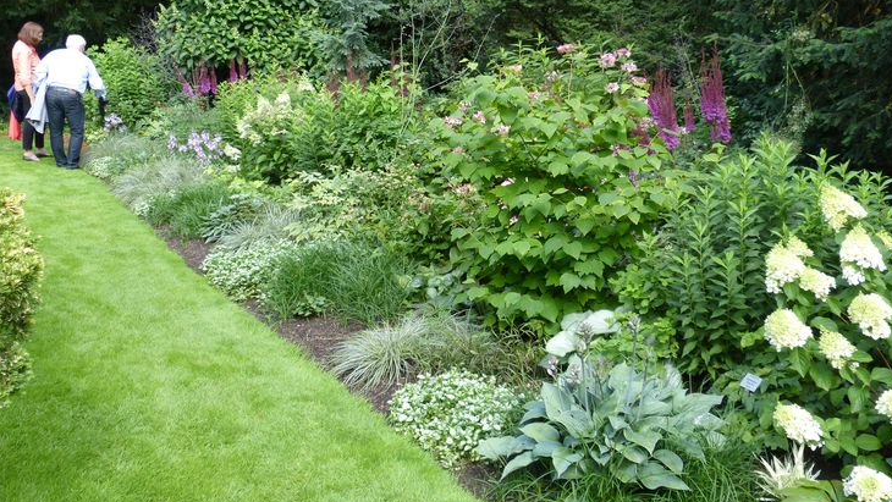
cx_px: 486
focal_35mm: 37
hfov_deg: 53.9
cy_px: 171
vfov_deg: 31.8
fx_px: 875
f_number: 4
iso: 100
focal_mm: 5.4
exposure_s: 1/160
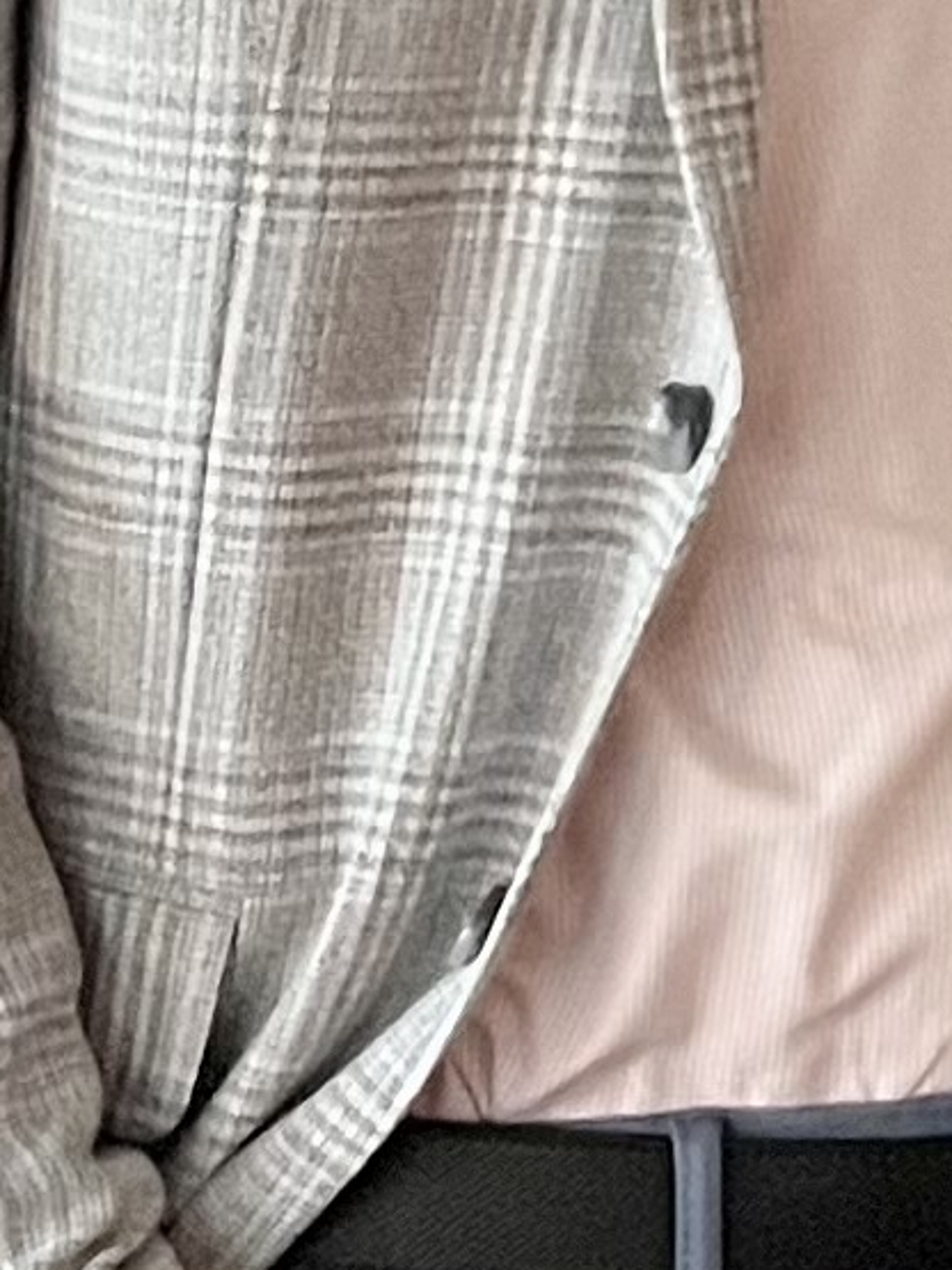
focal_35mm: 189
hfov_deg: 7.0
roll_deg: +0.5
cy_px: -419
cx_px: 2938
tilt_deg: -7.3
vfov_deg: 10.2
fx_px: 6933
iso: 400
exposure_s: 1/60
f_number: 1.6
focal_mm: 5.1
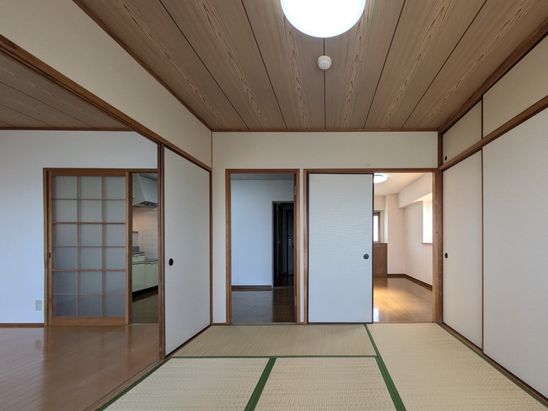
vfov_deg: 74.1
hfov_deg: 89.9
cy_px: 240
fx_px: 269
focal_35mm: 17
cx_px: 328
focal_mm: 1.83
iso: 65
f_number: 2.2
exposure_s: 1/120
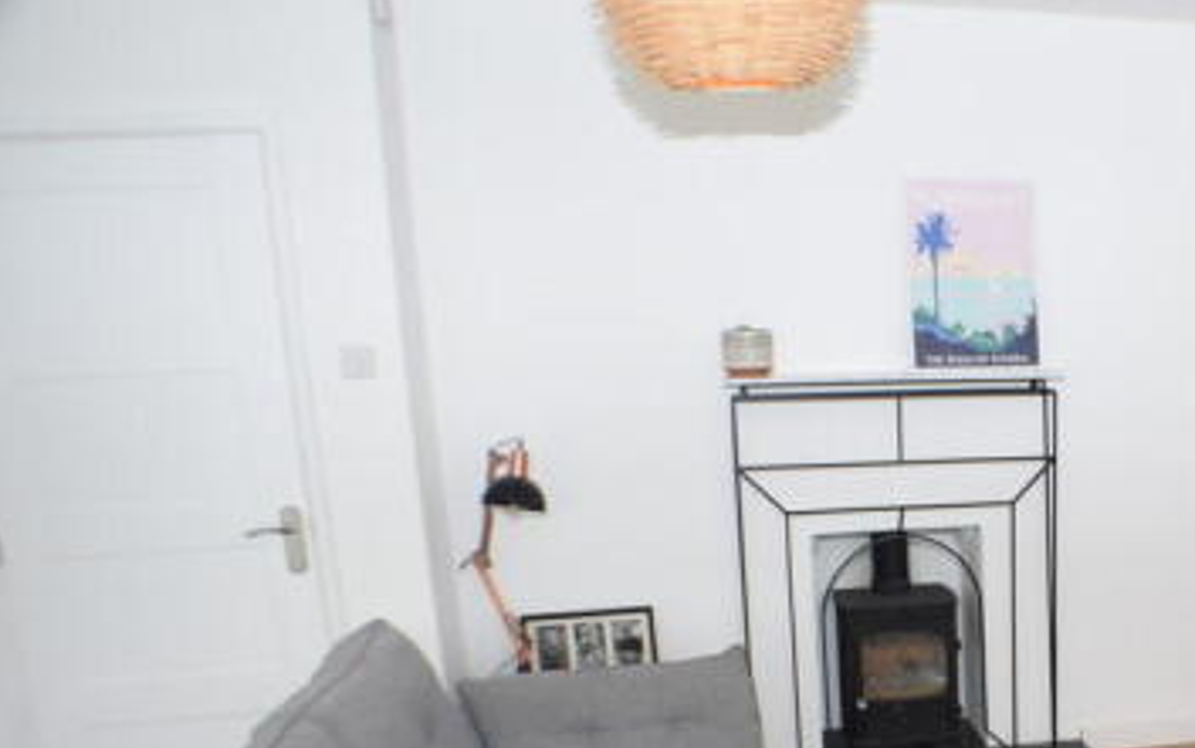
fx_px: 1662
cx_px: 1095
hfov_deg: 36.8
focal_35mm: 51
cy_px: 685
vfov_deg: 24.6
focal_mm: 18
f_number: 5
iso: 400
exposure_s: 1/100
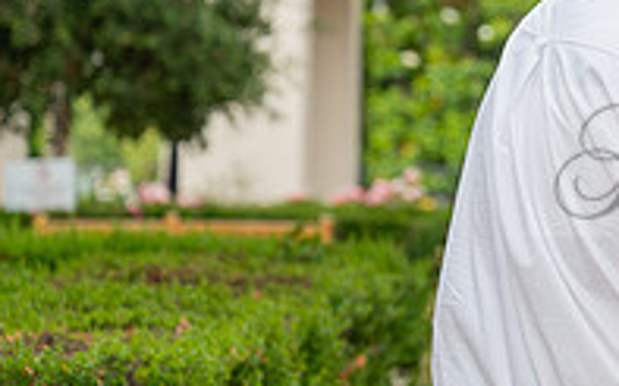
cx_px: 801
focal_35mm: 210
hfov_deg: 9.8
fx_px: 3542
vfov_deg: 6.2
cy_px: 162
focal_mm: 70
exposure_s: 1/200
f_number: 3.5
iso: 200
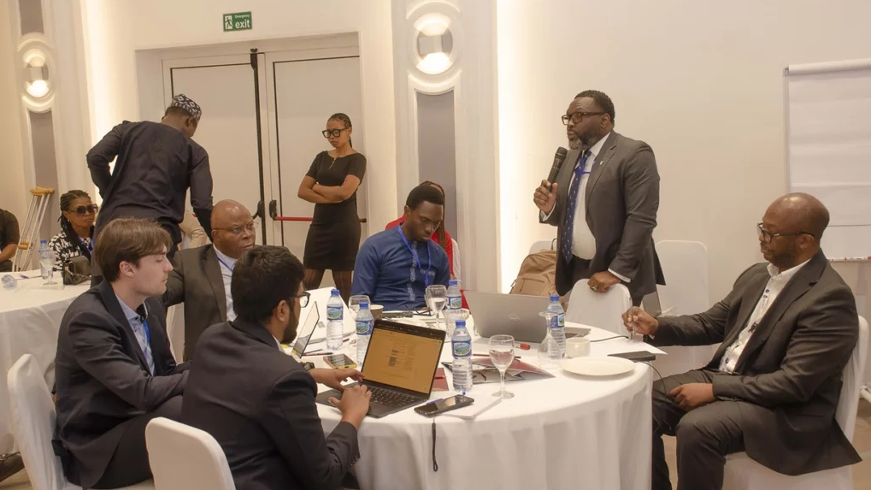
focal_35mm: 43
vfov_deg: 28.0
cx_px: 436
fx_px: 982
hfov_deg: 47.8
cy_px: 238
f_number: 7.1
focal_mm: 27
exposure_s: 1/100
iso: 640
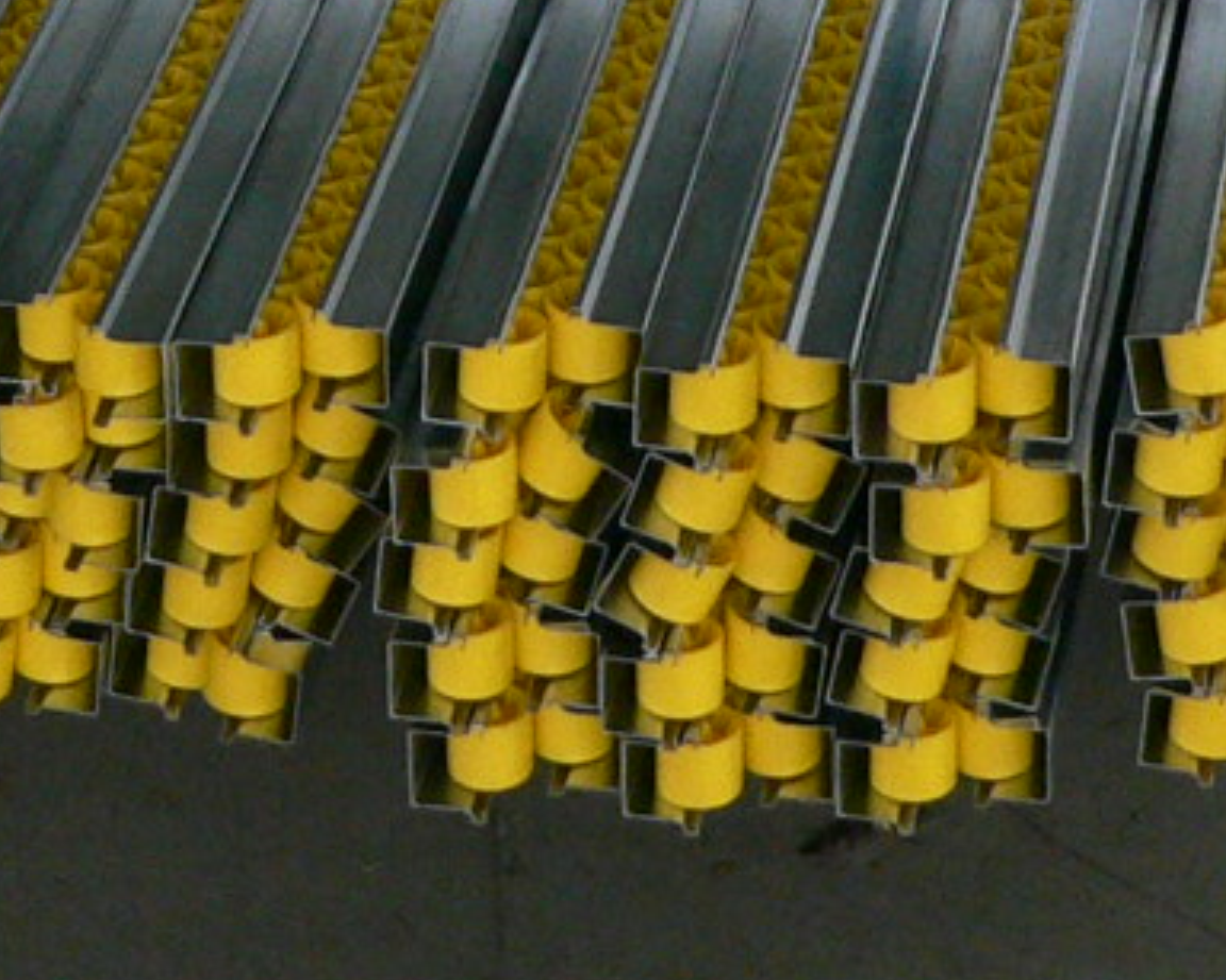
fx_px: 6638
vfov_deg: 8.2
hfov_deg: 10.5
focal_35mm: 183
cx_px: 335
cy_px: -607
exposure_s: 1/20
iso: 200
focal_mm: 7.5
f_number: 2.8
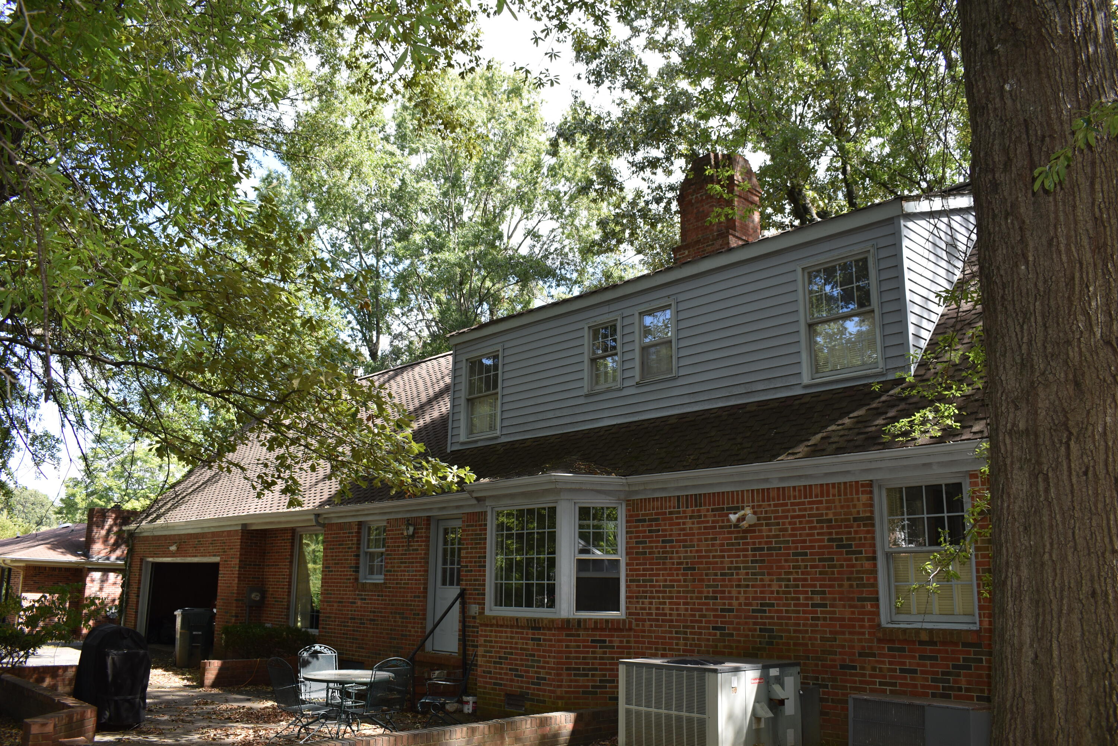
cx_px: 559
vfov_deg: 43.6
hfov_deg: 61.9
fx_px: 932
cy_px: 373
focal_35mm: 30
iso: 140
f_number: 5.6
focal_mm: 20
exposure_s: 1/125
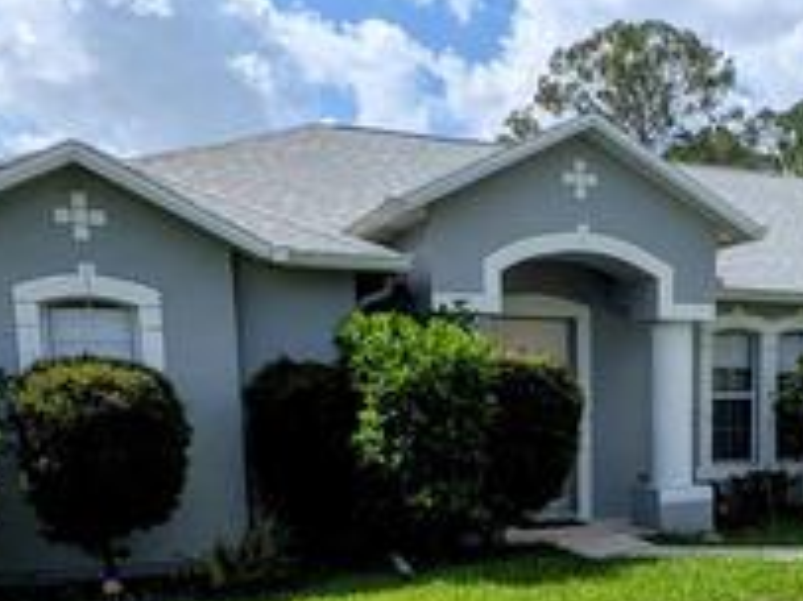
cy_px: 558
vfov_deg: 33.0
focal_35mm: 41
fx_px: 951
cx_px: 605
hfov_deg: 44.2
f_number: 2.2
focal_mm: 1.54
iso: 31
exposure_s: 1/1739
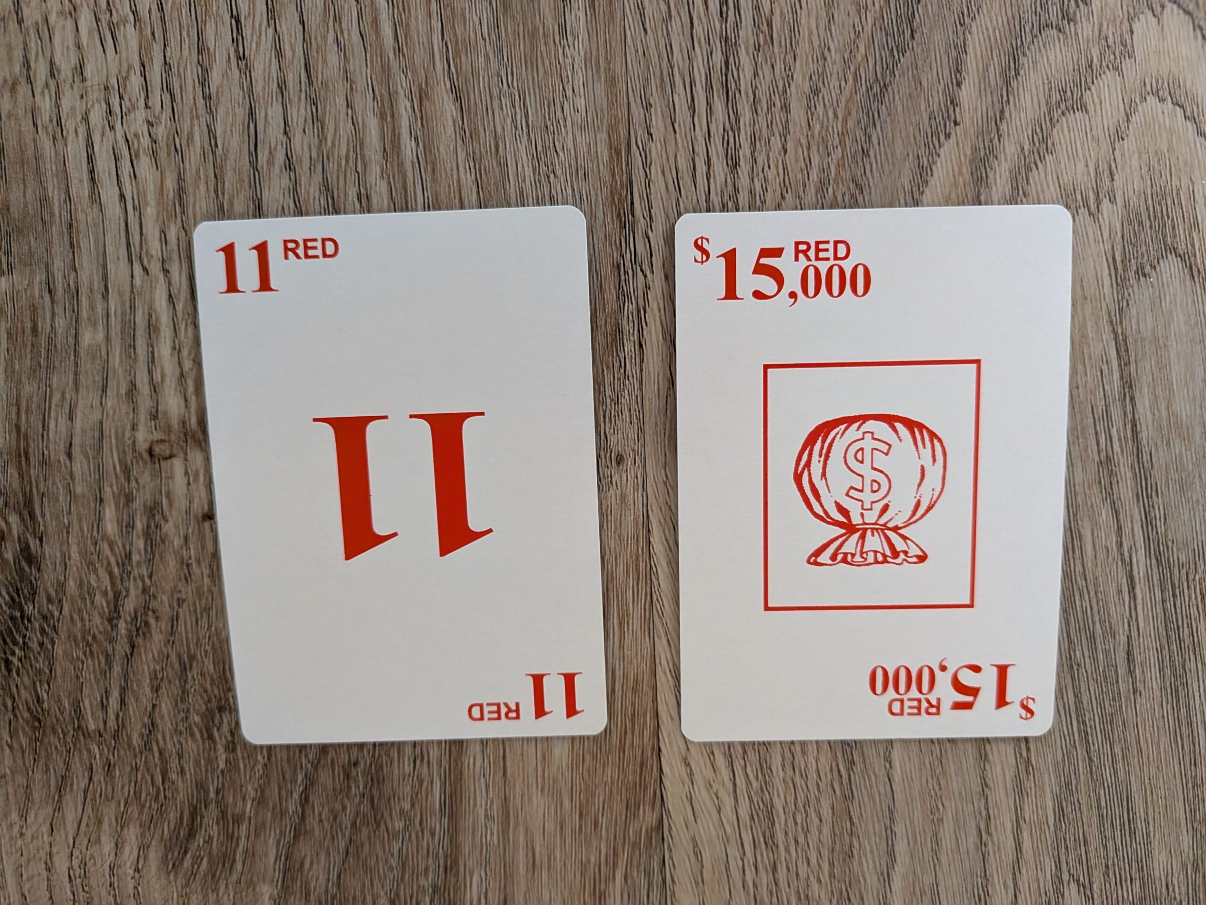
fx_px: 836
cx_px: 603
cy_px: 452
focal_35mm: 24
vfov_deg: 56.8
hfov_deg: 71.6
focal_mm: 4.53
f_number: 1.7
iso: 1264
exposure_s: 1/60
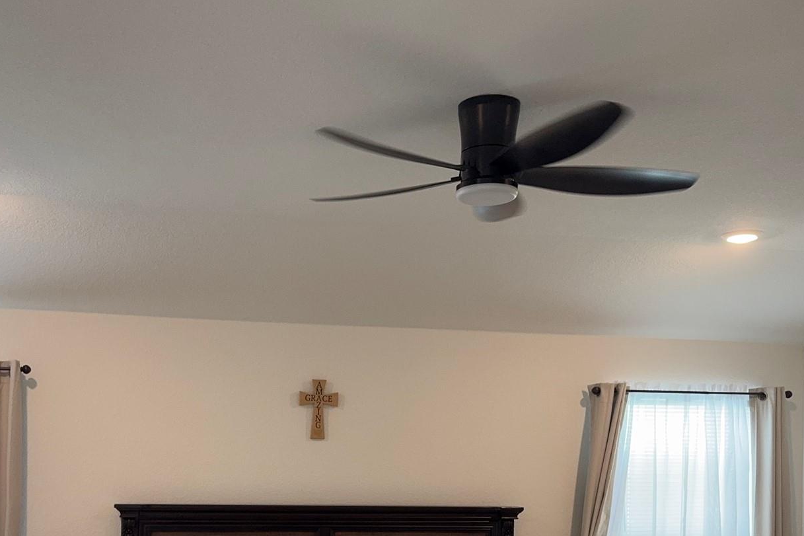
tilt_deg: +0.1
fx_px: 938
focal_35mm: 42
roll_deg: +0.2
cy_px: 465
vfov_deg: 30.7
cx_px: 320
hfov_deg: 46.1
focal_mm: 6.76
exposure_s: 1/120
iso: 125
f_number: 1.78
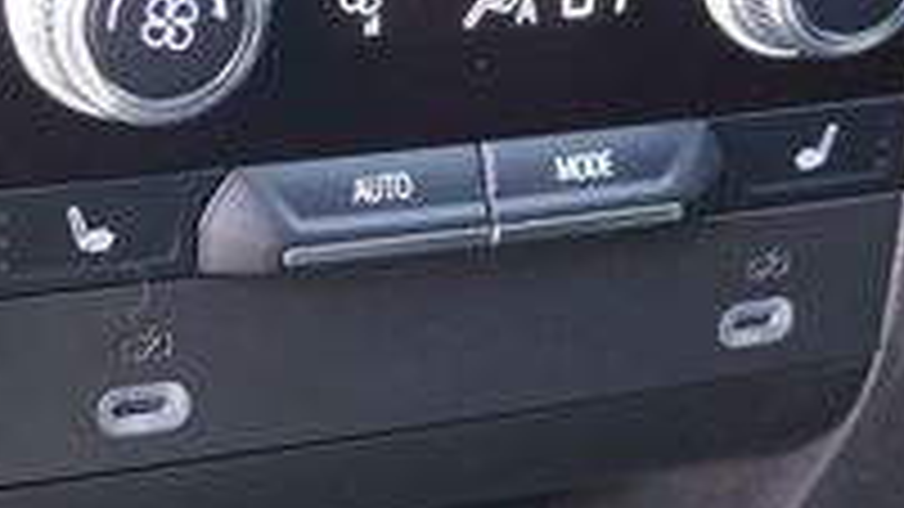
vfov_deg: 15.1
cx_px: 211
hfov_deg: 26.2
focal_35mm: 80
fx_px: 1917
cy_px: 270
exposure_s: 1/60
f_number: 3.5
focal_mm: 16
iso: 1600
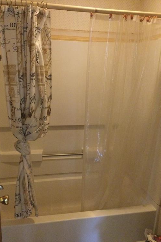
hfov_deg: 39.9
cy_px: 123
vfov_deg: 57.2
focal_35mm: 33
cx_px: 73
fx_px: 221
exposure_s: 1/20
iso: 200
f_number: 2.4
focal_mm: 3.3
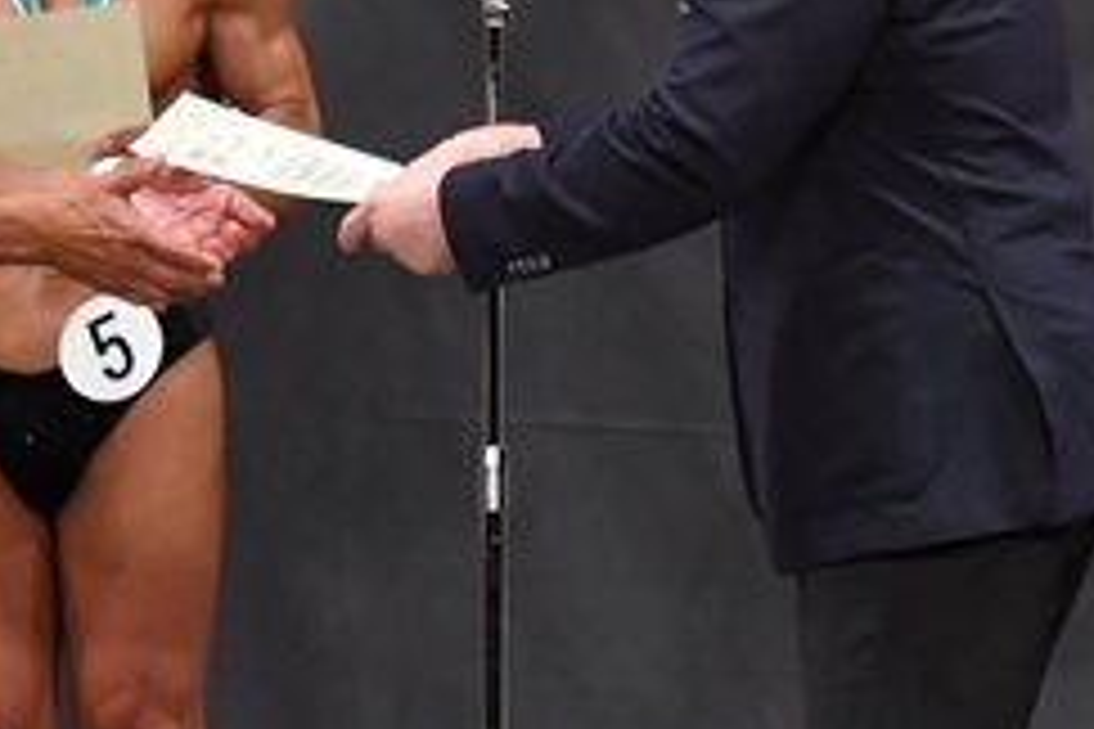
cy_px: 356
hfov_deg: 3.2
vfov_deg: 2.1
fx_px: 19539
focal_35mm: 643
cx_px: 511
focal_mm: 135
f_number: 5.6
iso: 5000
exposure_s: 1/400
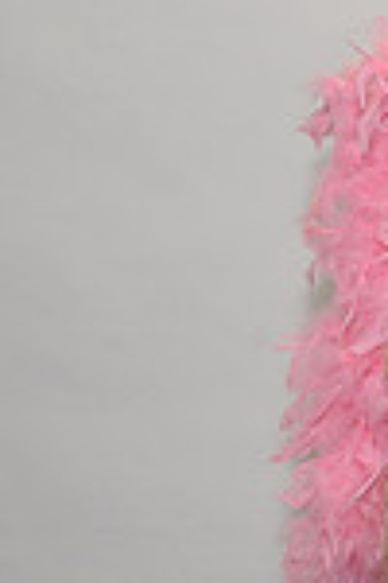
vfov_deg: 12.7
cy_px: 361
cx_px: 939
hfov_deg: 7.8
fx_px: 2619
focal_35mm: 162
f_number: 8
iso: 1000
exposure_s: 1/60
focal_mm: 42
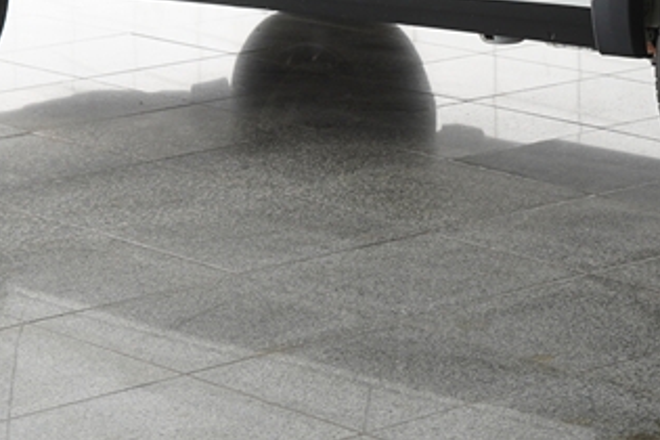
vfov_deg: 8.1
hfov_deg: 12.3
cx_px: 572
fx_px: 3043
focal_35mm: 166
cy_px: -223
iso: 200
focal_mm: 34
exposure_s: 1/125
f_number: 4.5
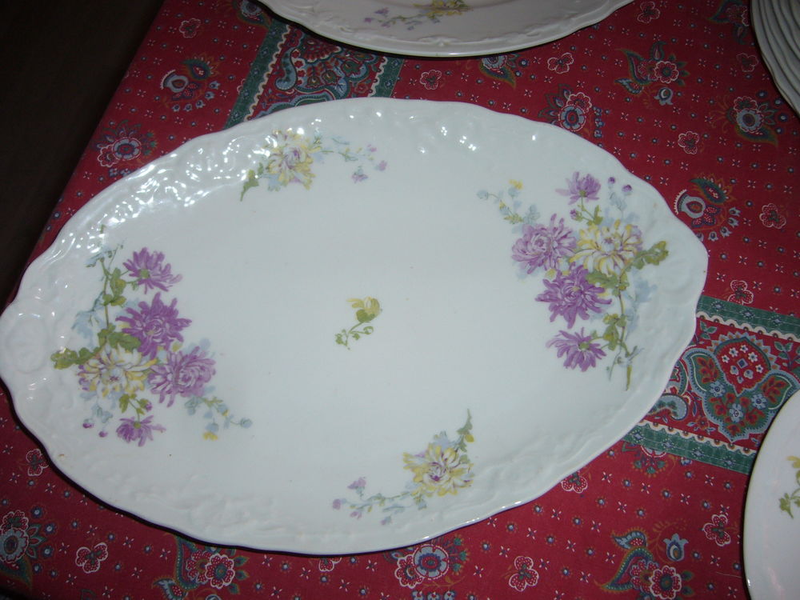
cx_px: 400
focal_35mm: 35
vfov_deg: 40.7
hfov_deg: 52.6
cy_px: 300
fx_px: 809
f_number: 2.8
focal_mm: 5.8
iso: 100
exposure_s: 1/30
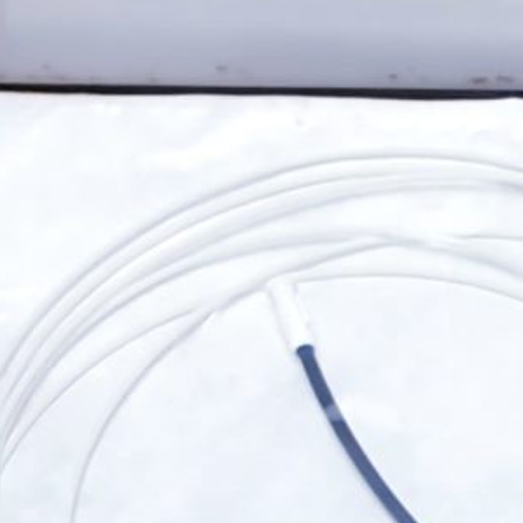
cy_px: 1291
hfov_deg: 8.2
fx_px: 3367
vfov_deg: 8.1
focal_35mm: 197
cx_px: 1251
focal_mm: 4.3
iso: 64
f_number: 2.4
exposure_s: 1/100
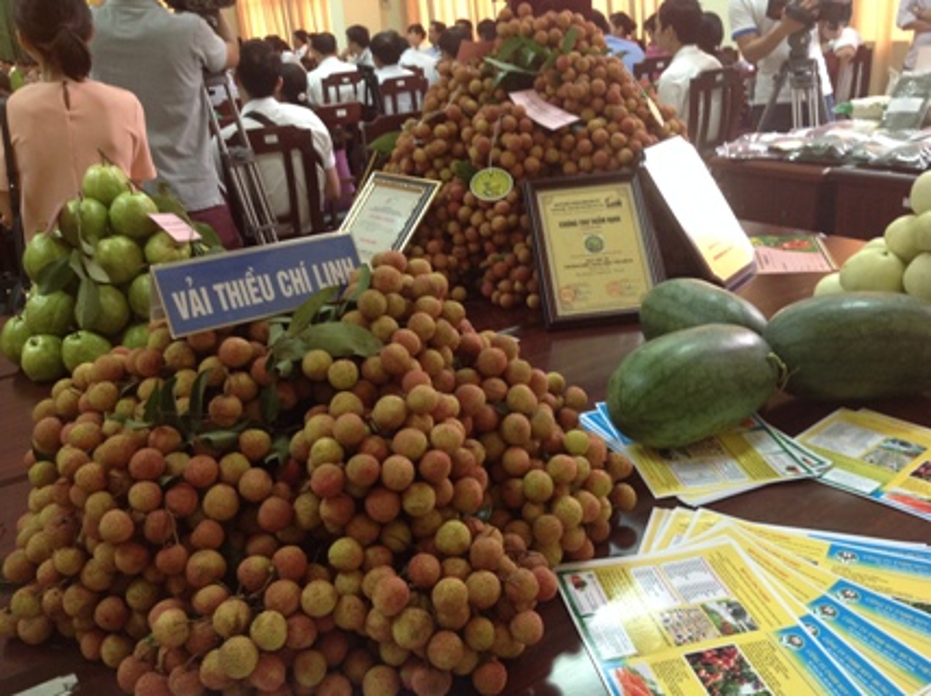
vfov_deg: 40.6
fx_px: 940
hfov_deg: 52.7
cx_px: 466
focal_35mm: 35
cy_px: 348
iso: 125
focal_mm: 4.28
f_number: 2.4
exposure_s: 1/15
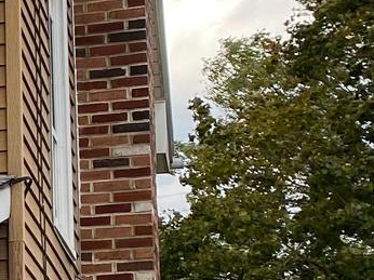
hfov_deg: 10.6
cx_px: -580
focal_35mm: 154
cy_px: 323
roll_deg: -0.4
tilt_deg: +8.1
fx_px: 1663
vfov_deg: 9.5
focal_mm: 4.25
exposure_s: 1/456
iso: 32
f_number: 1.8
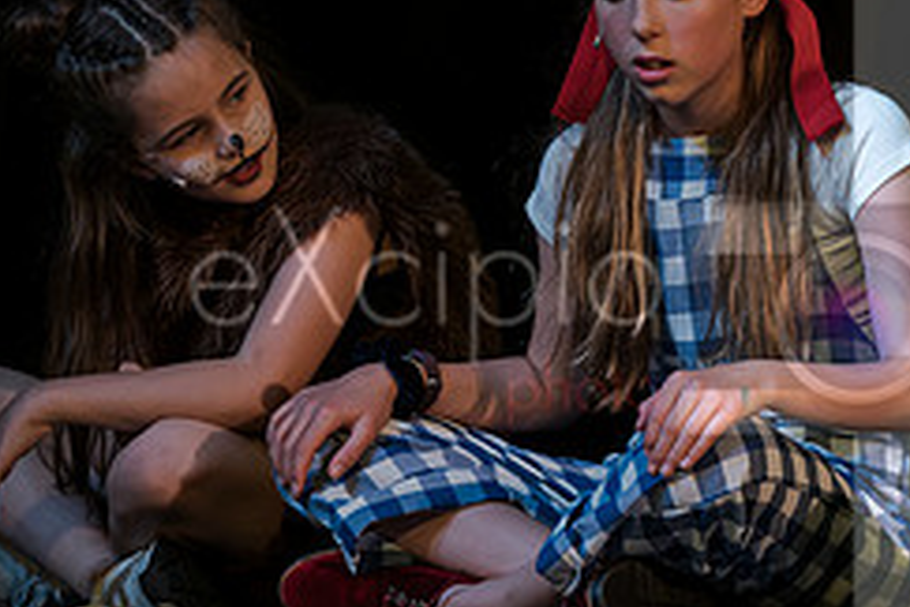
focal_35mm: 451
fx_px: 11399
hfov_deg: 4.6
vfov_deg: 3.0
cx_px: 952
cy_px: 302
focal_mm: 174
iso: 500
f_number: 2.8
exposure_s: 1/100
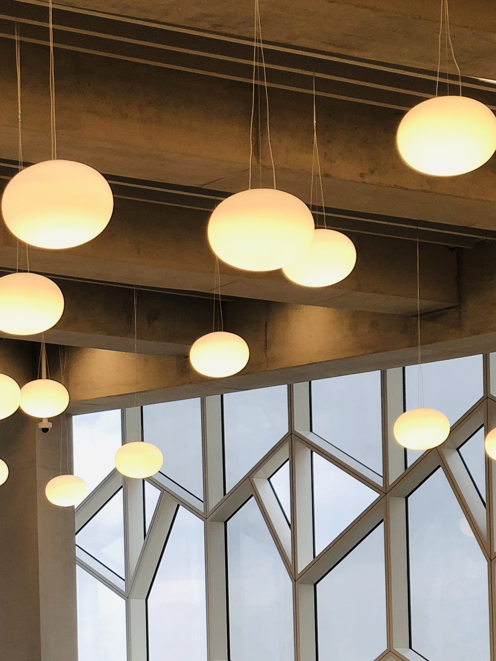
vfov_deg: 17.0
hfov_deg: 13.0
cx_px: 30
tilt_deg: +5.1
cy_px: 653
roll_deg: +0.9
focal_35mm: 113
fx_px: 2158
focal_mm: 6
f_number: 2.4
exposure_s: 1/60
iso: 16
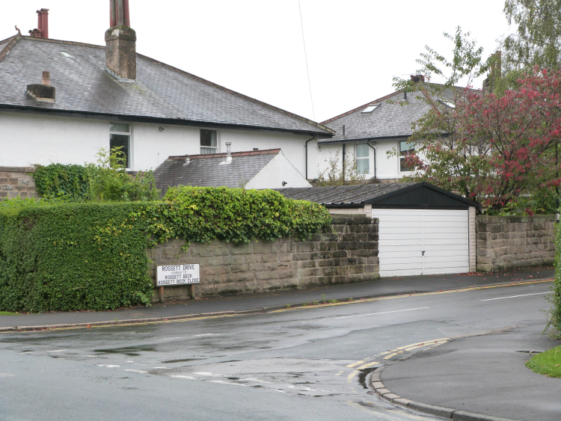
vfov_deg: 21.0
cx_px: 280
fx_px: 1135
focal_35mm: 70
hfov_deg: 27.8
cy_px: 210
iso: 160
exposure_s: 1/100
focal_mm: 12.6
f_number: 3.3
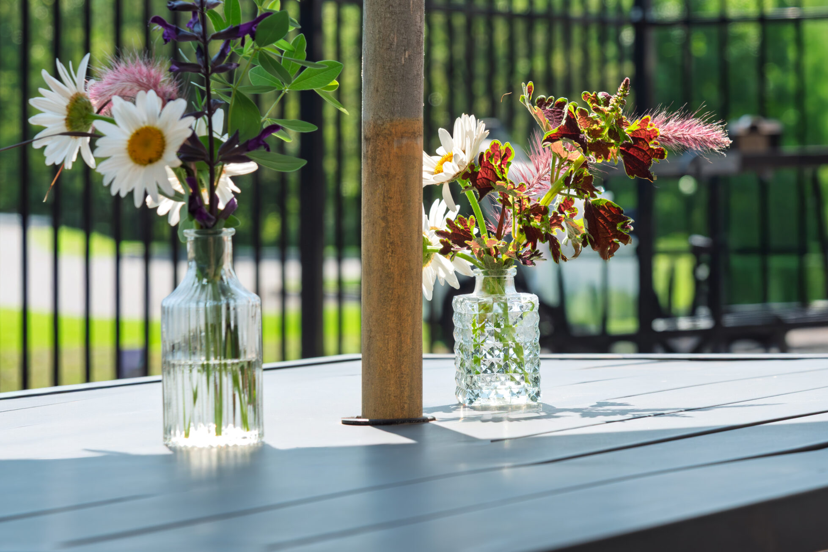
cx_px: 420
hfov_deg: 13.1
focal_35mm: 157
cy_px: 196
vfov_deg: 8.7
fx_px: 3612
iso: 400
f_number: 9
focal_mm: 120
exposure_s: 1/800
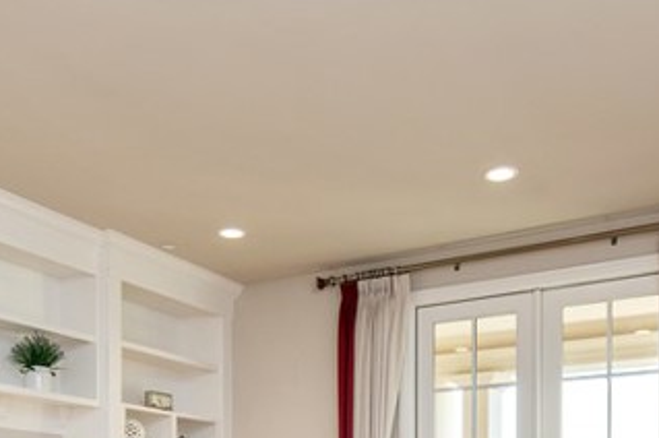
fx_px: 823
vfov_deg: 26.3
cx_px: 324
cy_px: 536
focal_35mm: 45
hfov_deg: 43.6
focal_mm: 14
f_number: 4.5
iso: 200
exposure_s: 1/80
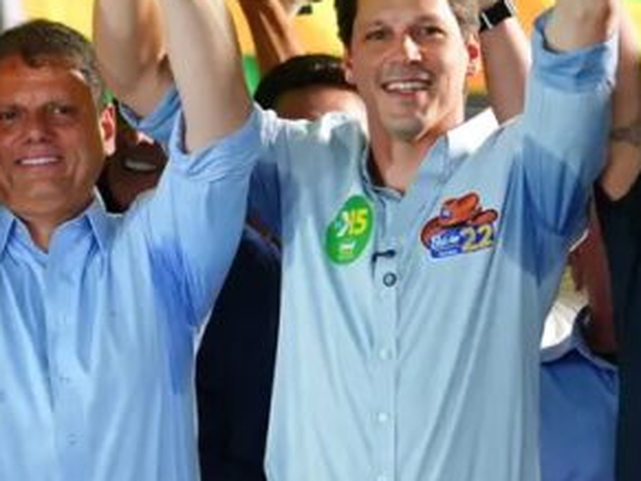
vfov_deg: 4.4
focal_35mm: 337
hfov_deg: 5.9
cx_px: -4
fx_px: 6238
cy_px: 501
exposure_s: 1/320
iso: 800
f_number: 1.4
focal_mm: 85
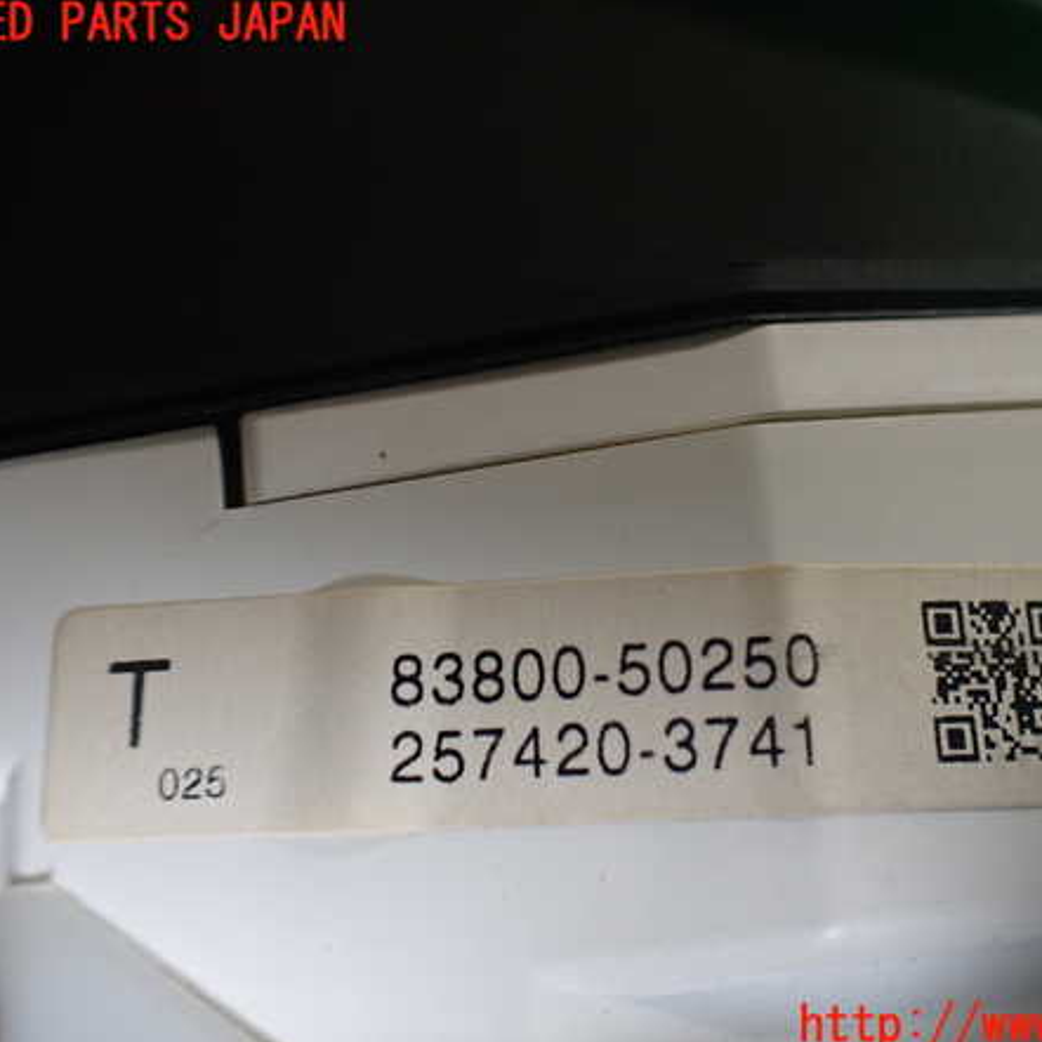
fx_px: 1226
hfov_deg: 45.8
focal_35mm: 36
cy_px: 526
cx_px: 625
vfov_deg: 46.0
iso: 320
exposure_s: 1/125
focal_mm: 5.4
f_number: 2.3
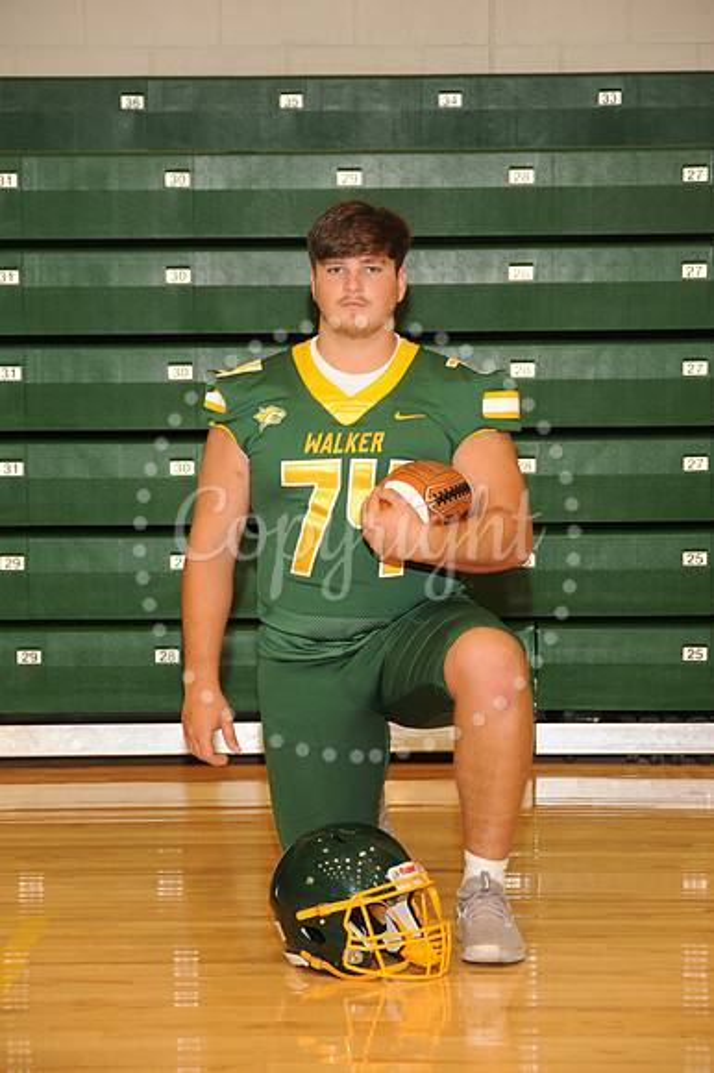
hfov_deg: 13.0
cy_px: 536
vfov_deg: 19.5
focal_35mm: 105
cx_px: 357
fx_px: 3127
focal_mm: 105
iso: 1250
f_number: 6.3
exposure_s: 1/60
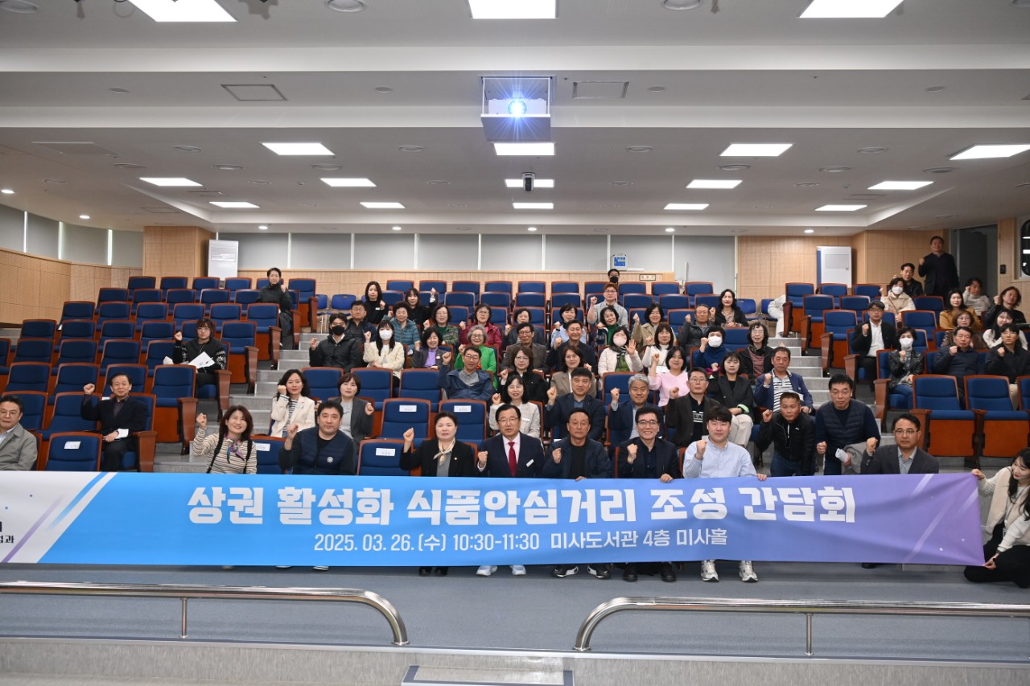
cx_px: 515
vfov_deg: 41.1
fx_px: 915
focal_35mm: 32
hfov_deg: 58.7
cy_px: 343
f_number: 4.5
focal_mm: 32
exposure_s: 1/200
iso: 1600
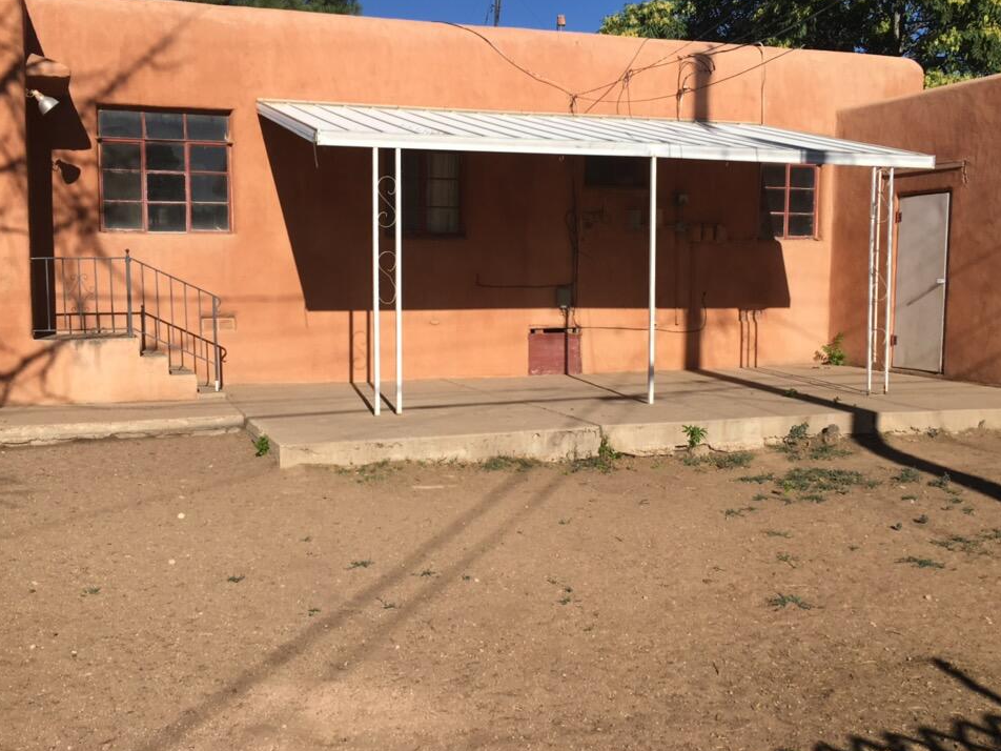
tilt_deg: -5.9
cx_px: 465
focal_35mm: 39
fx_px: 1128
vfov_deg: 36.8
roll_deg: +0.3
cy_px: 374
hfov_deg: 47.8
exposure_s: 1/2198
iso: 25
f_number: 2.2
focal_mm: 4.15
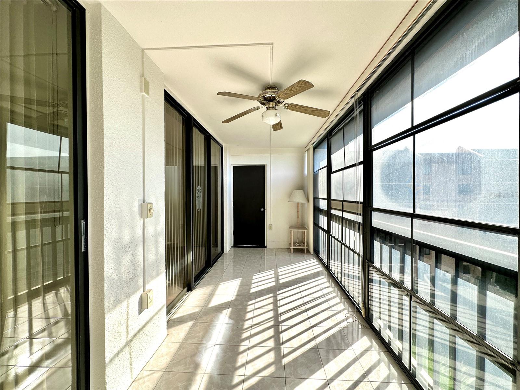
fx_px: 210
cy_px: 195
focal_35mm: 14
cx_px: 260
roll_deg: +0.5
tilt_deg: -0.6
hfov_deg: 102.1
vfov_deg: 85.7
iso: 64
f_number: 2.2
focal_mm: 2.22
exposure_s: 1/99
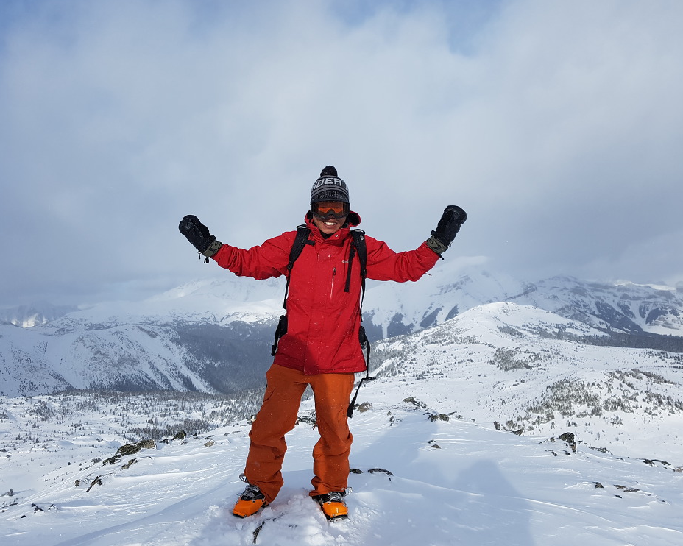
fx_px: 566
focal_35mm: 28
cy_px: 275
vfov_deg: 51.5
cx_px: 325
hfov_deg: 62.2
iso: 50
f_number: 1.7
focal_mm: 4.2
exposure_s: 1/3368
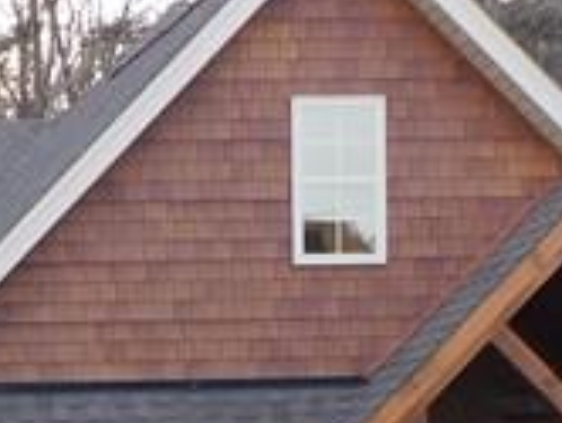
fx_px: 3008
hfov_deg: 10.4
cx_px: -237
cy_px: 795
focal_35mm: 185
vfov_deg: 7.8
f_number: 3.5
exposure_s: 1/50
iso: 125
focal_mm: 5.4
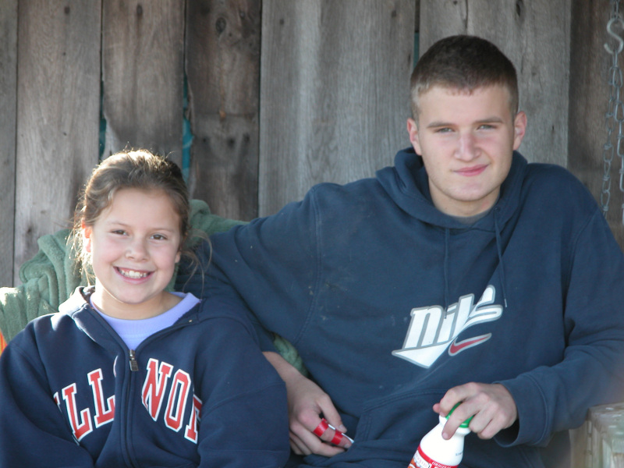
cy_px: 234
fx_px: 3713
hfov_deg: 9.6
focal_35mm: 206
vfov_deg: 7.2
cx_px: 312
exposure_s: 1/40.8
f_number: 4.1
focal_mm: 52.4
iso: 100
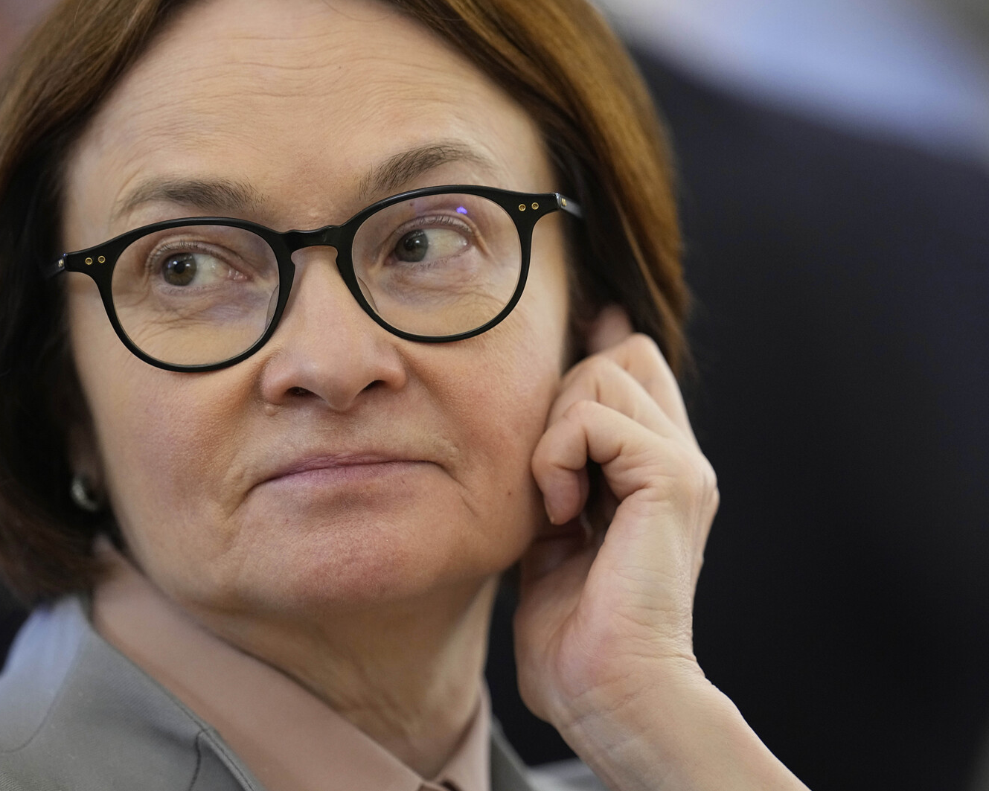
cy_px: 396
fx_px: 13229
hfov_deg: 4.3
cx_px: 453
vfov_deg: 3.4
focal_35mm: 452
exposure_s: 1/500
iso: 3200
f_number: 2.8
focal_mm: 400
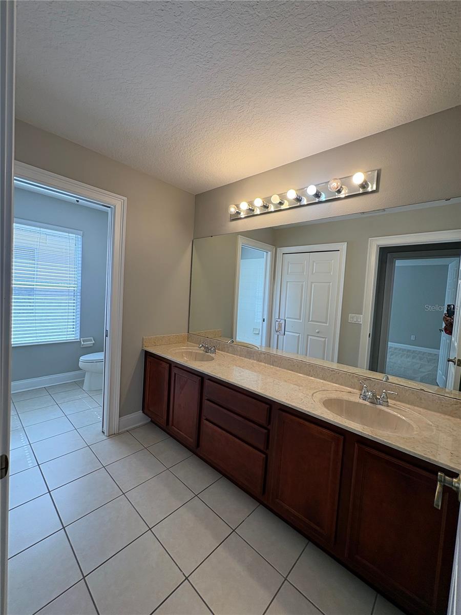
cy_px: 308
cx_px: 230
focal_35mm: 14
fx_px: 249
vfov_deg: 102.1
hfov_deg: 85.7
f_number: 2.2
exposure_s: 1/143
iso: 40
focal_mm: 2.22
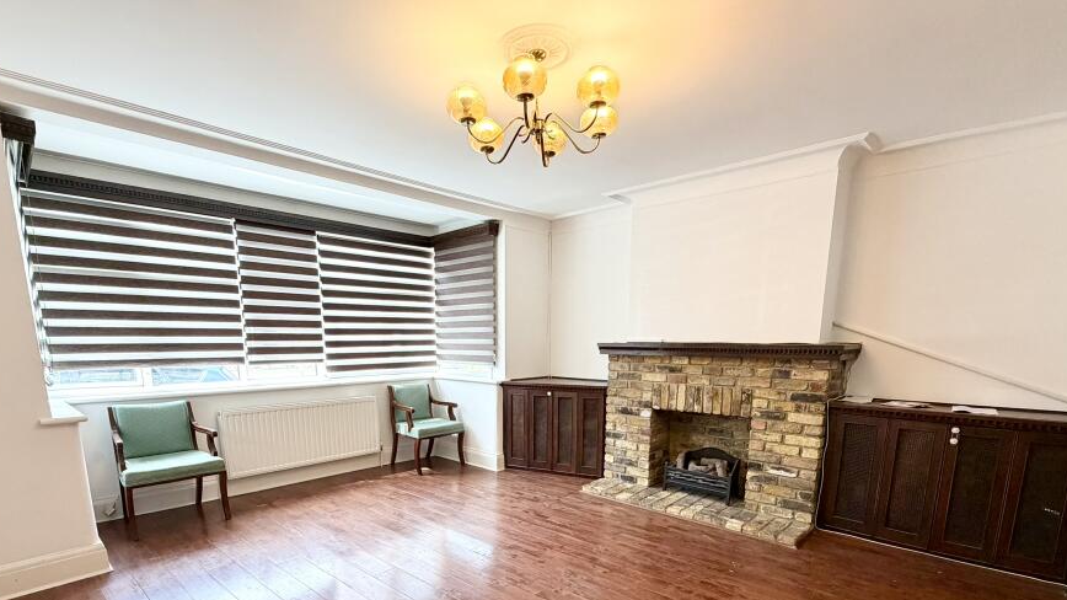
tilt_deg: -10.1
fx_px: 509
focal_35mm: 18
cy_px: 432
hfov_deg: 92.6
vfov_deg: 58.6
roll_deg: +0.4
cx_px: 513
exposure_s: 1/100
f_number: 2.2
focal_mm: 2.22
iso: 125
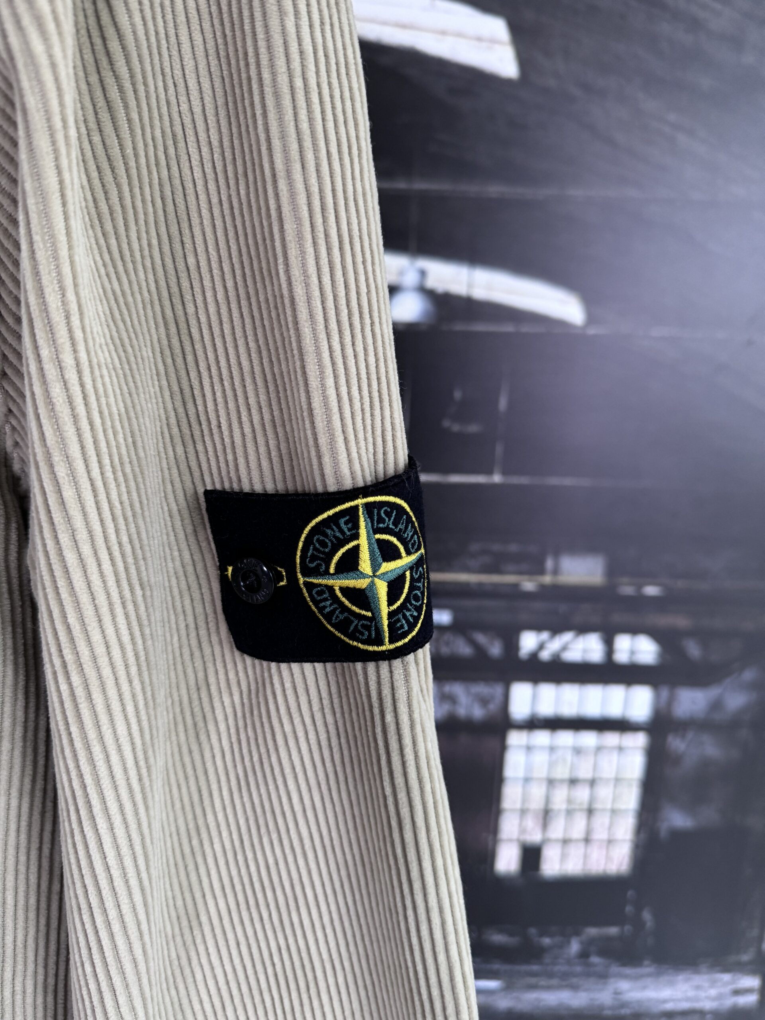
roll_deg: -2.3
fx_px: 707
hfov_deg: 56.8
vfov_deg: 71.6
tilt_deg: -11.9
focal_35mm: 24
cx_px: 382
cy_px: 510
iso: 250
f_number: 1.78
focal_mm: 6.76
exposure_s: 1/60
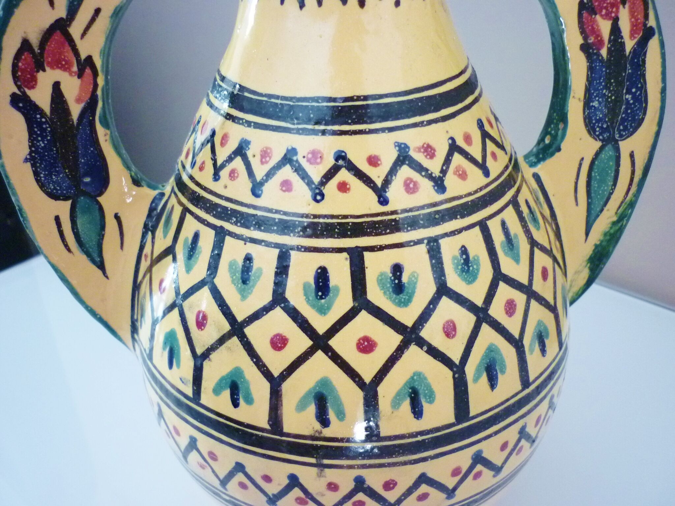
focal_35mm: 33
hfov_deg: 55.4
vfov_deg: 42.9
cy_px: 253
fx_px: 643
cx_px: 338
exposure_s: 1/30
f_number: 2.8
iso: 400
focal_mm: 5.5
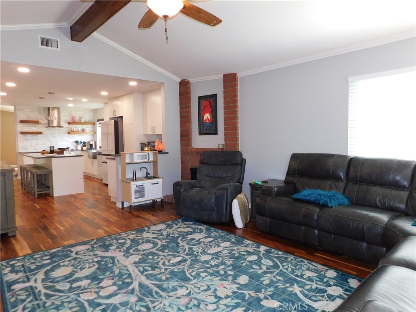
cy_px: 156
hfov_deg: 73.9
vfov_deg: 58.9
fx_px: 276
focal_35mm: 23
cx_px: 208
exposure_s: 1/30
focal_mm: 4
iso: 200
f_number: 3
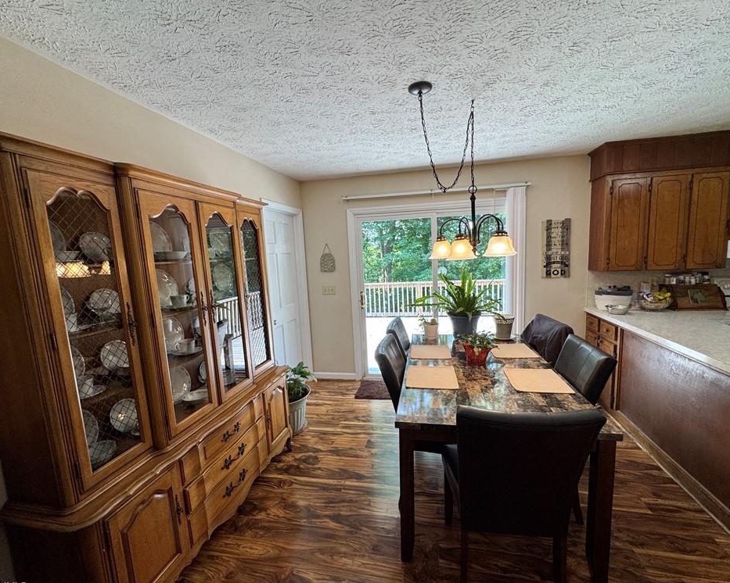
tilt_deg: -7.1
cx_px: 372
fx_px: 324
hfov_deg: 96.8
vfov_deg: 84.0
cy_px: 294
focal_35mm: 15
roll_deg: +1.7
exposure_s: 1/120
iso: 80
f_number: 2.2
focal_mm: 2.22
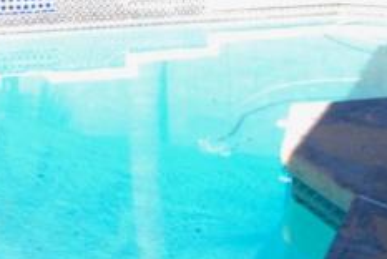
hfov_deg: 25.1
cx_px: -52
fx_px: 796
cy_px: -120
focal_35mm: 74
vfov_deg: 16.9
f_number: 22
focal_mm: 10
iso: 400
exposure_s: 1/25
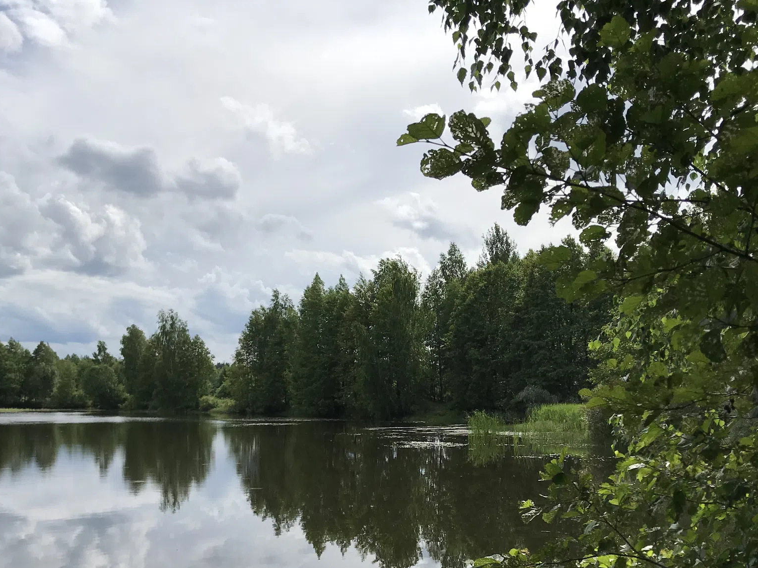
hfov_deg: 42.9
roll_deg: +1.7
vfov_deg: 32.3
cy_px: 427
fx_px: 963
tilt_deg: -1.1
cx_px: 345
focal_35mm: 44
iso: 20
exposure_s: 1/3831
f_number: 1.8
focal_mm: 3.99
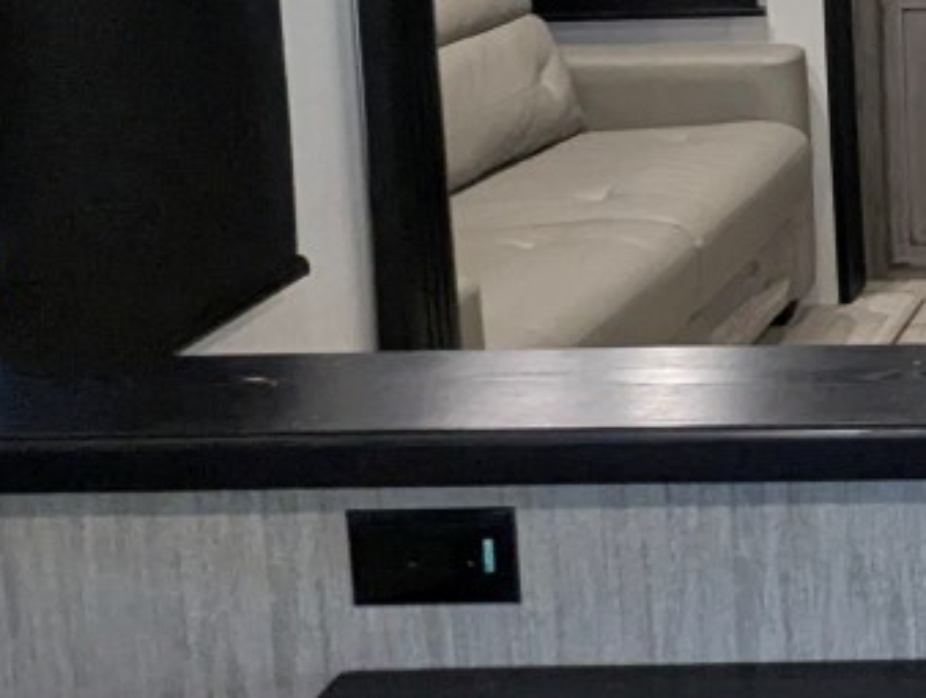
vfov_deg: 20.8
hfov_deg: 23.6
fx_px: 1769
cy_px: -140
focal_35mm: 66
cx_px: 1374
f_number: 2.2
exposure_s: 1/40
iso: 273
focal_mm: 2.35
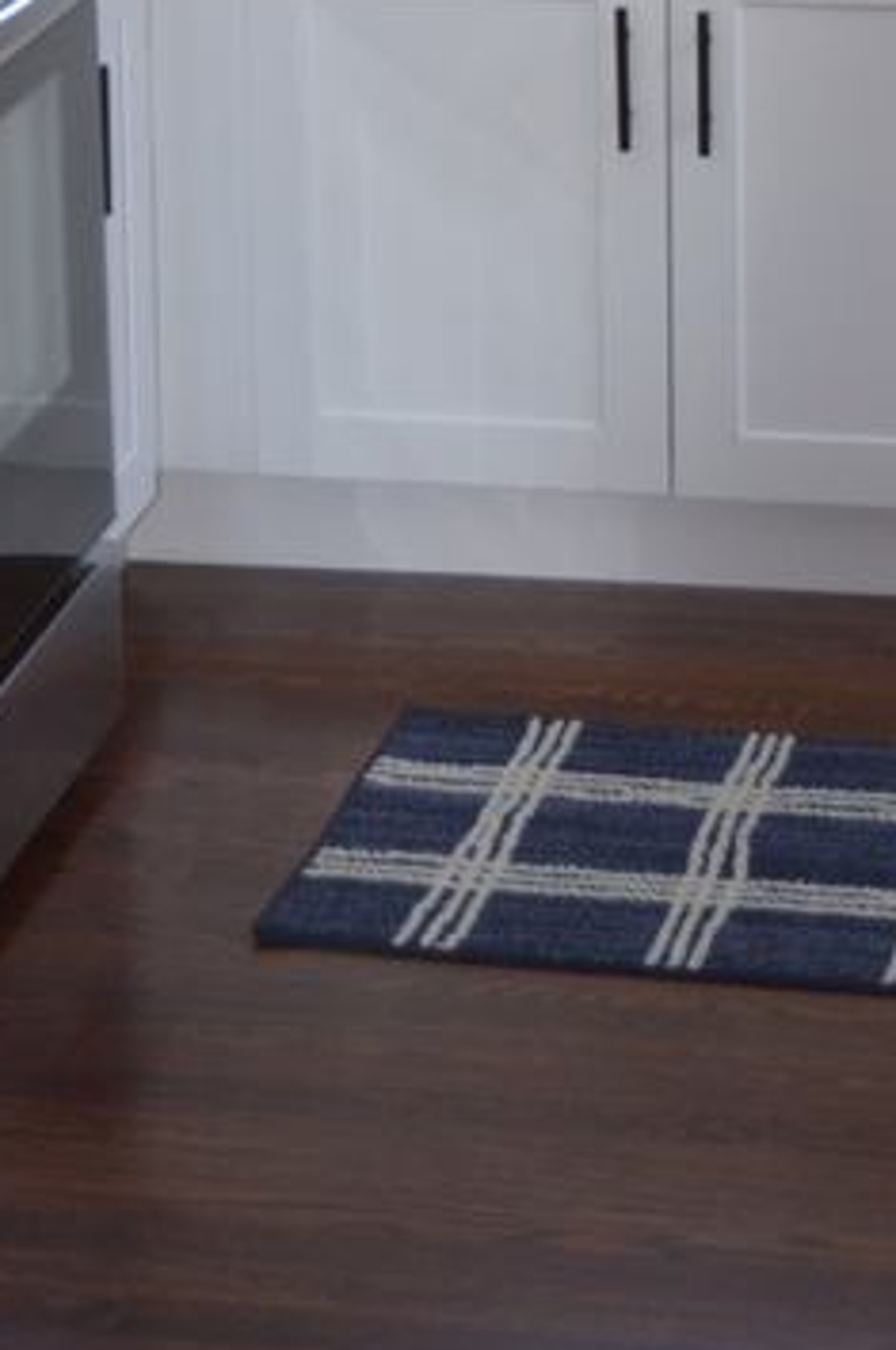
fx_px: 4625
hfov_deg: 11.1
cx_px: 347
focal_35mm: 124
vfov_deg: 15.7
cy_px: -484
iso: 250
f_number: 4
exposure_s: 1/125
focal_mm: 27
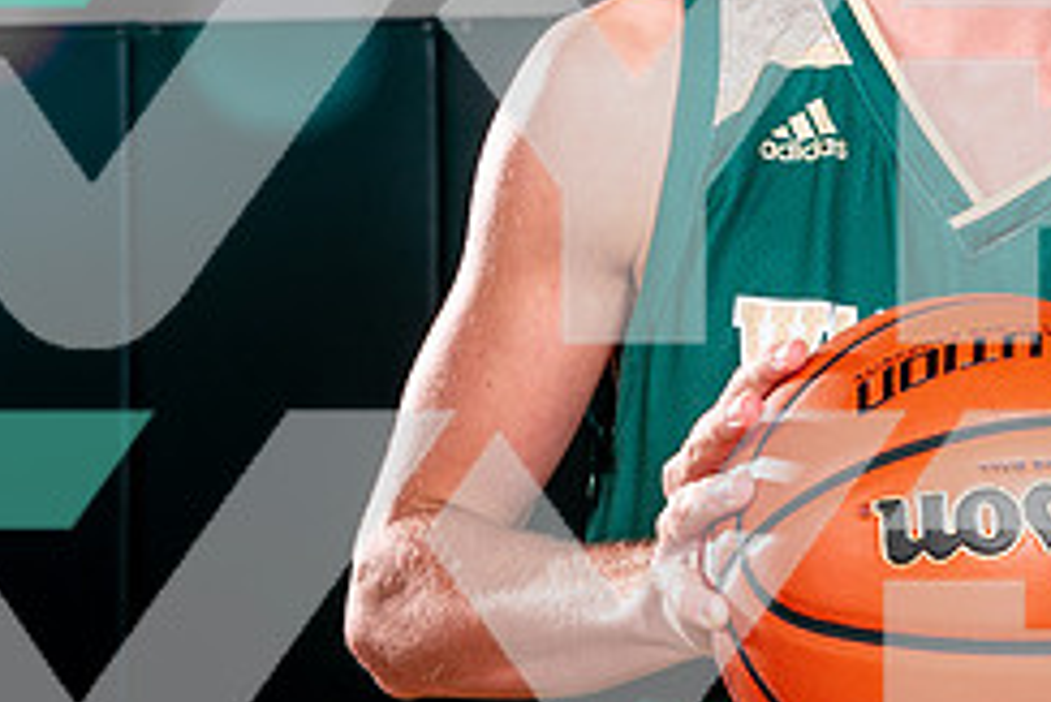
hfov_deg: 17.8
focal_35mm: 114
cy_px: 118
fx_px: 3330
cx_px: 814
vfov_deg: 12.0
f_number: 8
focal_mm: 48
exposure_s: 1/60
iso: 200
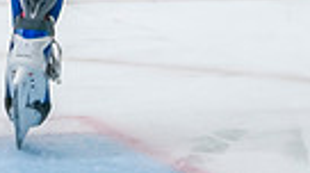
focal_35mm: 557
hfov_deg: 3.9
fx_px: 4571
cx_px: -34
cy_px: -269
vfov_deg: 2.2
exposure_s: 1/640
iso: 3200
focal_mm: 70
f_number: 2.8
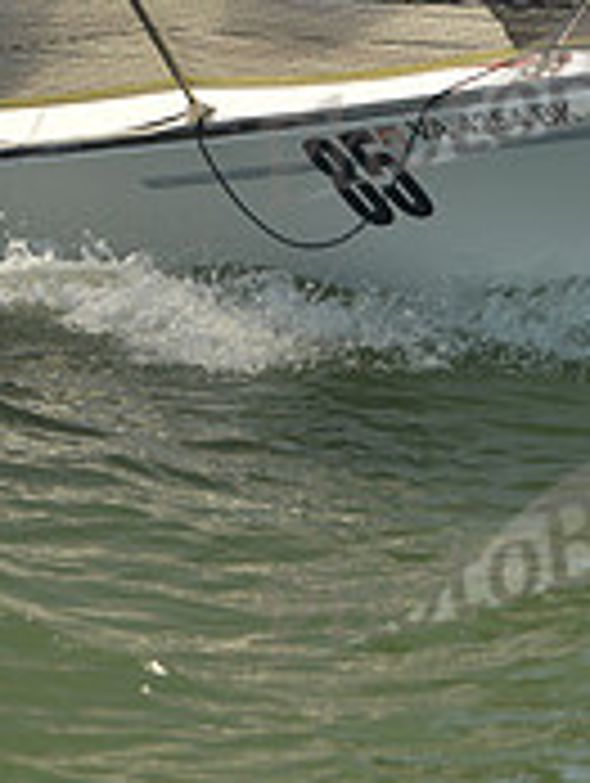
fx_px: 6166
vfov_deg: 7.2
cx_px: 27
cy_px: -79
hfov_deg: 5.5
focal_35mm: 272
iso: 200
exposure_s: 1/640
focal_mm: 85
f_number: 5.6
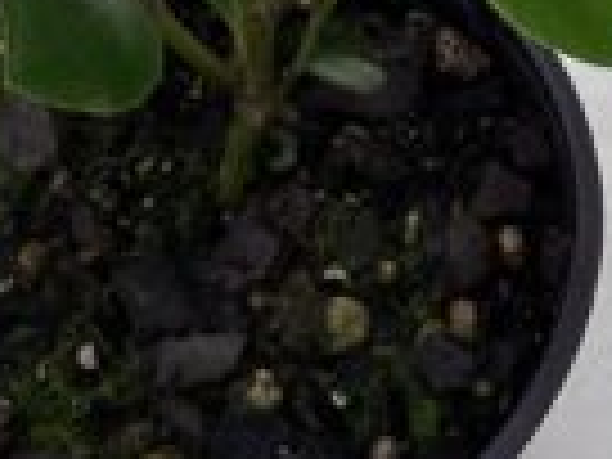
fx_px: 2422
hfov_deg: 14.4
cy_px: -387
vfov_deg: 10.2
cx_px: 446
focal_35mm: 137
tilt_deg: -46.0
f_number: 2.4
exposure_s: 1/120
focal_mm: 3.3
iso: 64
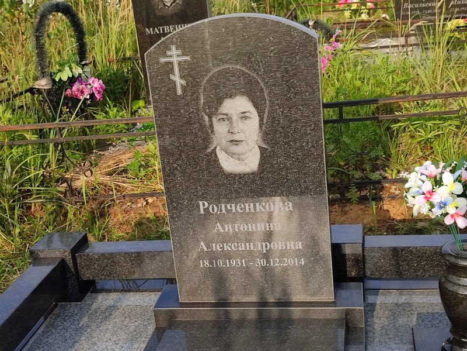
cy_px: 176
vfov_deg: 54.9
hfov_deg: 69.4
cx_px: 234
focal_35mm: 25
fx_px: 337
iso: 50
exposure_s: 1/350
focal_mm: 6.04
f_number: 1.9
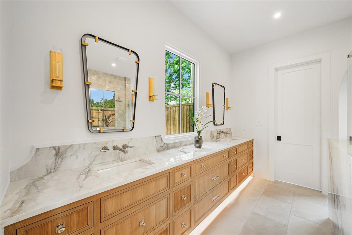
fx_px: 137
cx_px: 176
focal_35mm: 14
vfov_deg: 81.2
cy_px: 118
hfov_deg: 104.2
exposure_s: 1/25
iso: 1600
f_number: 8
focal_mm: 14
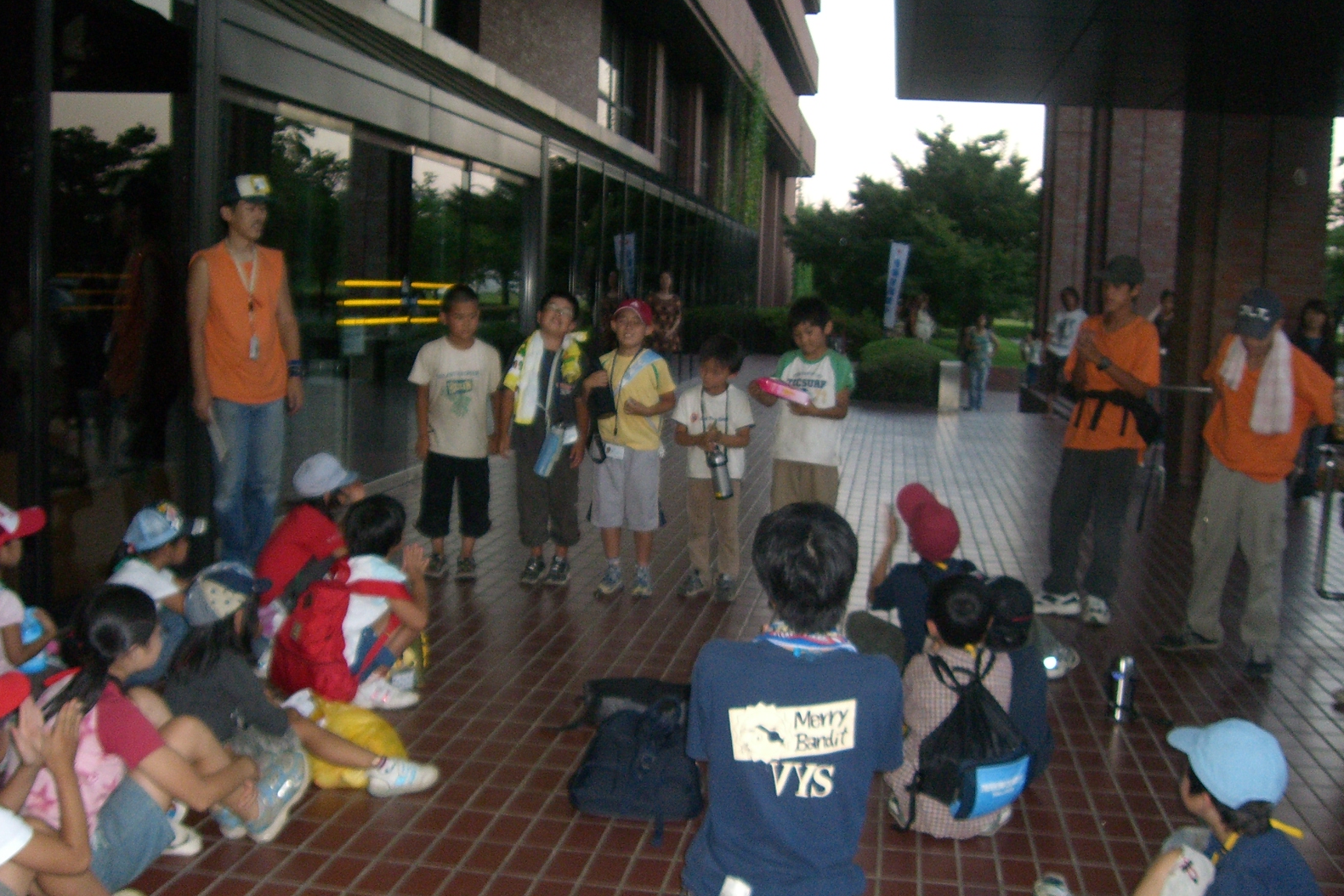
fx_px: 1493
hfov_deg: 48.5
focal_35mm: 40
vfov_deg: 33.4
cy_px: 482
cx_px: 678
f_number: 2.7
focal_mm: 6.2
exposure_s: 1/60
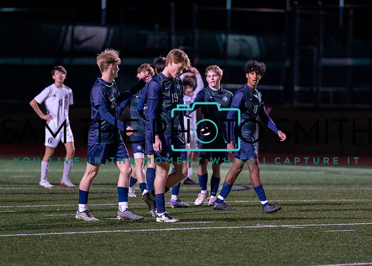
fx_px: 2945
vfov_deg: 5.2
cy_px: 155
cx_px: 193
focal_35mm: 279
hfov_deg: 7.2
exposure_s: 1/1000
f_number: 2.8
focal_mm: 200
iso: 2000
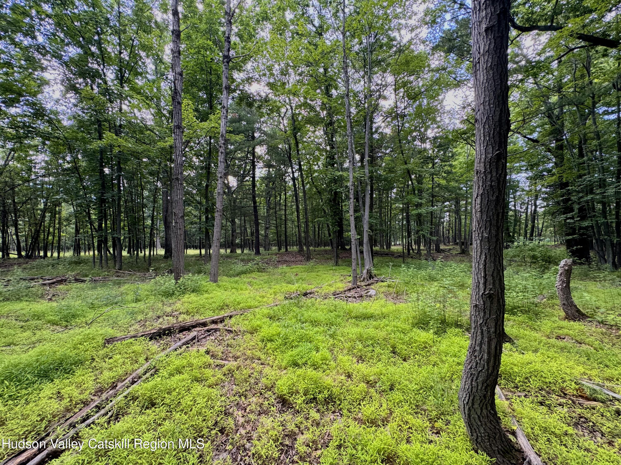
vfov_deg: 85.7
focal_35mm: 14
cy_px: 232
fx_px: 251
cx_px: 310
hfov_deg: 102.1
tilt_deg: +2.2
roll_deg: +1.0
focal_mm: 2.22
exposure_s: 1/99
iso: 125
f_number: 2.2
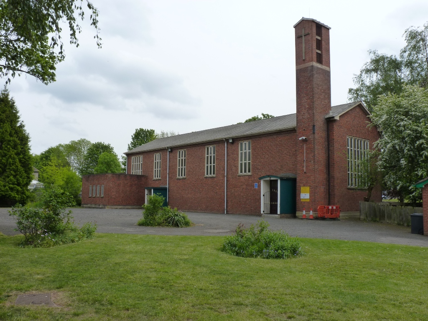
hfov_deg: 56.8
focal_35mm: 32
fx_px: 396
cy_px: 160
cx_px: 214
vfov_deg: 44.2
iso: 125
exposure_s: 1/320
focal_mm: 5.8
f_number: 5.6
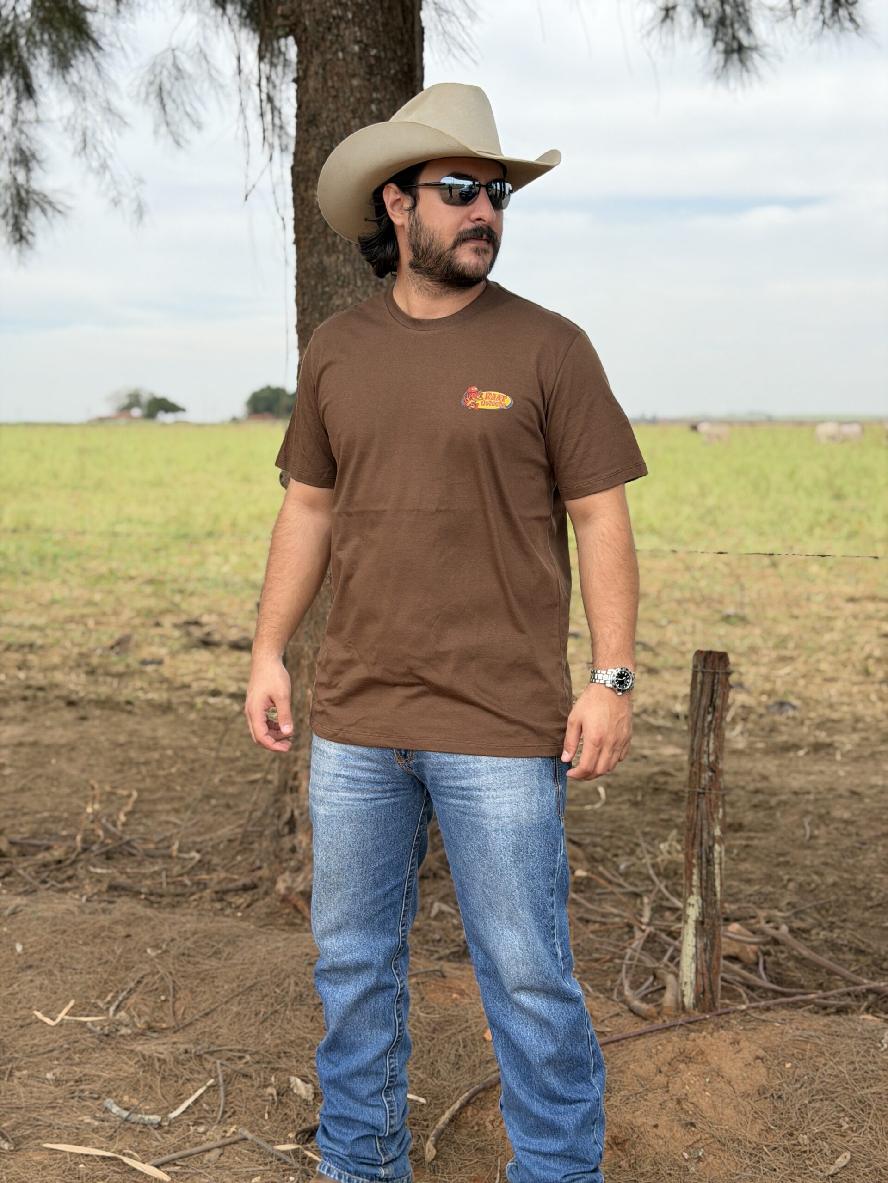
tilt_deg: -7.0
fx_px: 1642
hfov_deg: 30.3
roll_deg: -0.4
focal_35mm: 48
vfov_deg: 39.7
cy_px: 592
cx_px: 444
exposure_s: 1/2577
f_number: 1.78
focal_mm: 6.76
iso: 80
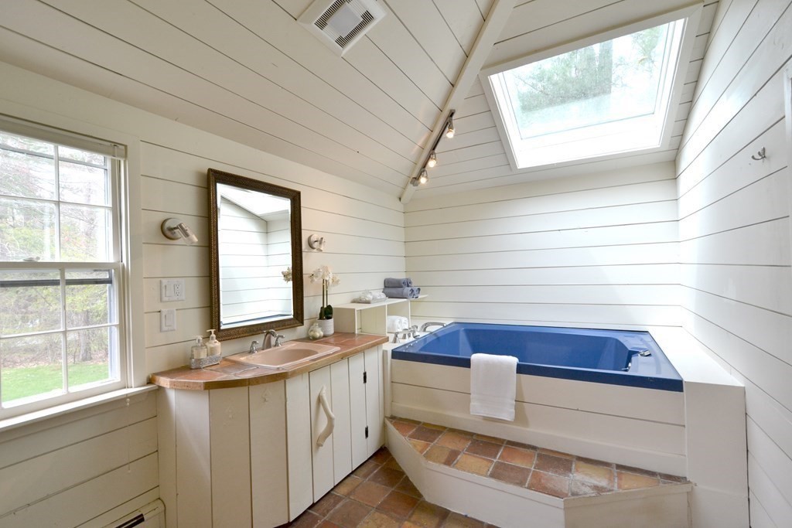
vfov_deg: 77.3
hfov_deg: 100.4
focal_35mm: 15
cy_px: 264
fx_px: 330
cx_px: 396
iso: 280
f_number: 5.6
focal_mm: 10
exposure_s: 1/60
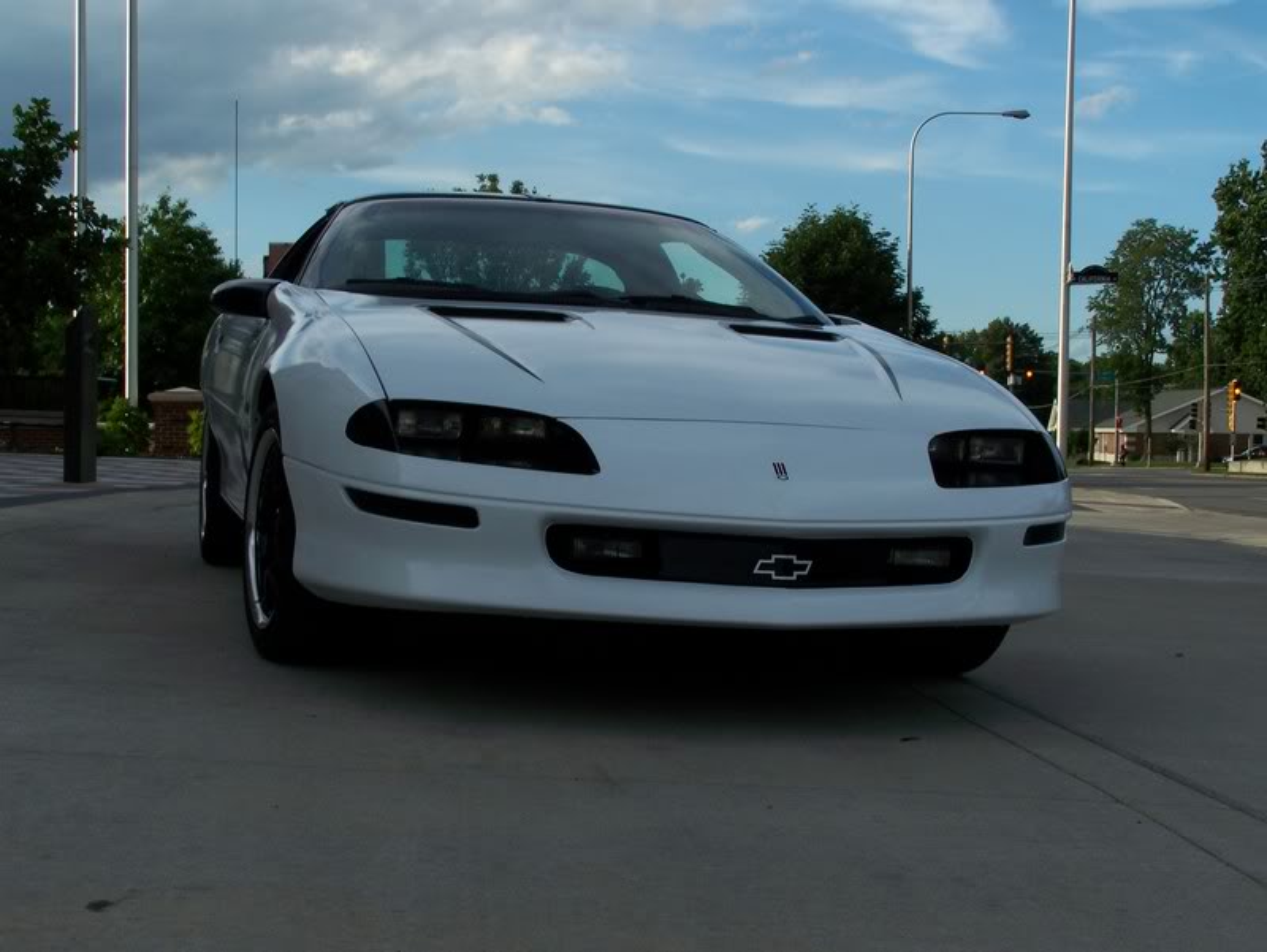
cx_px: 634
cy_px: 476
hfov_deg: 34.3
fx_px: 2051
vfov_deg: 26.1
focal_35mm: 56
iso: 80
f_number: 6.3
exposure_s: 1/500
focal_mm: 9.3
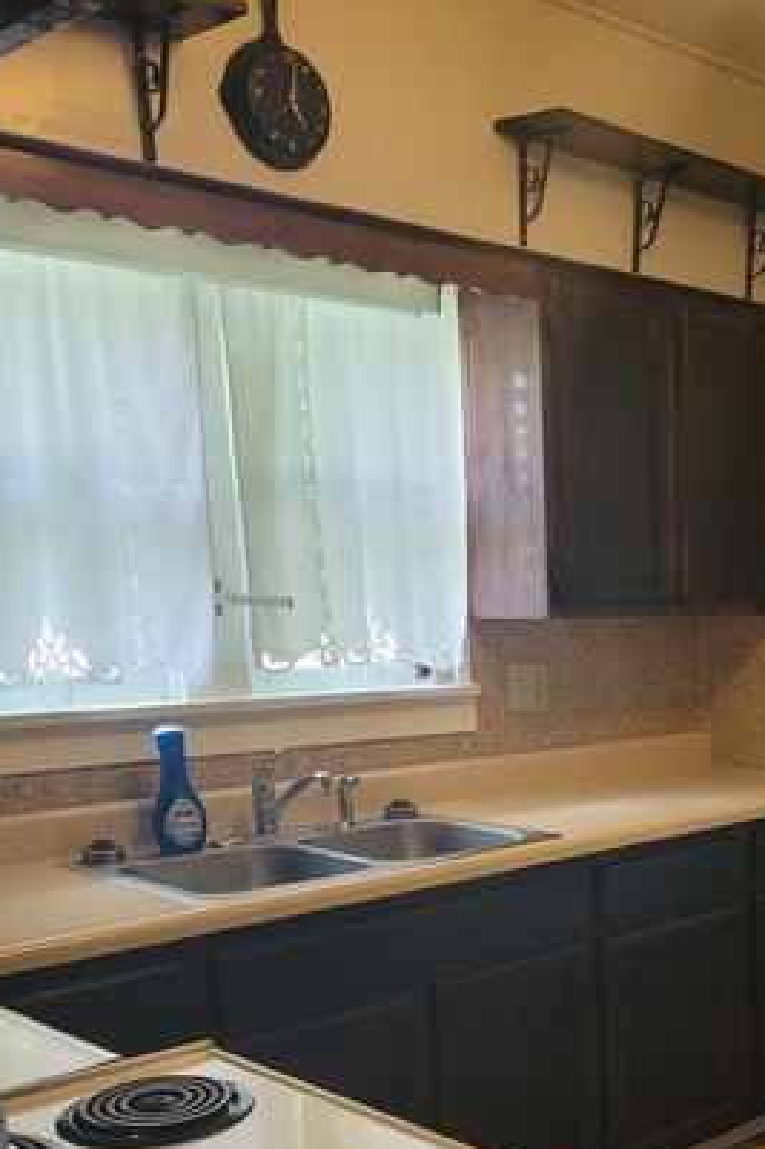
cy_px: 907
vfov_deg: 41.9
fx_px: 1436
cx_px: 693
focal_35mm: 45
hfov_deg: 28.6
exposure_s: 1/39
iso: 160
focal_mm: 5.4
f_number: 1.8
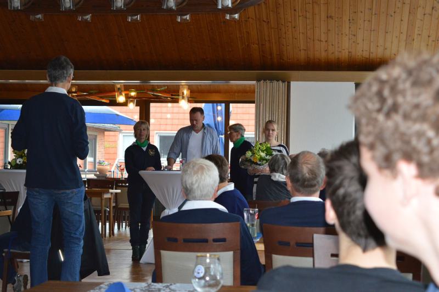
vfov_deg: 16.5
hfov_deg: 24.6
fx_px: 1005
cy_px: 146
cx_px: 220
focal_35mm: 82
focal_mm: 55
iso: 1250
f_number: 5.6
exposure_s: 1/60
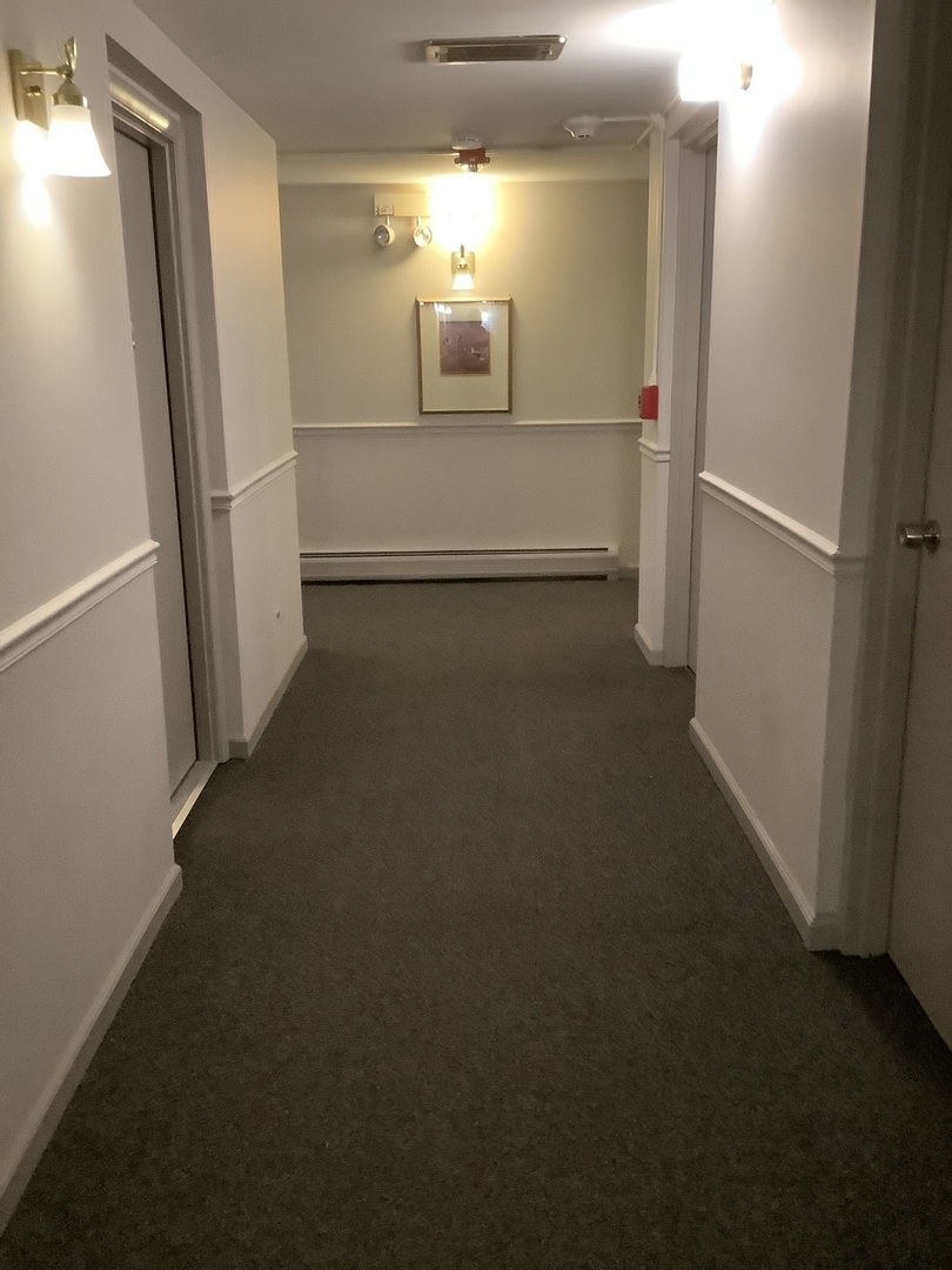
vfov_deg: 58.4
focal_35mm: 31
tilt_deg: -15.7
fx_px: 1137
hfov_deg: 45.4
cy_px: 635
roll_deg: +0.0
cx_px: 476
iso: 640
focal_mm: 3.3
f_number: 2.4
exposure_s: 1/24
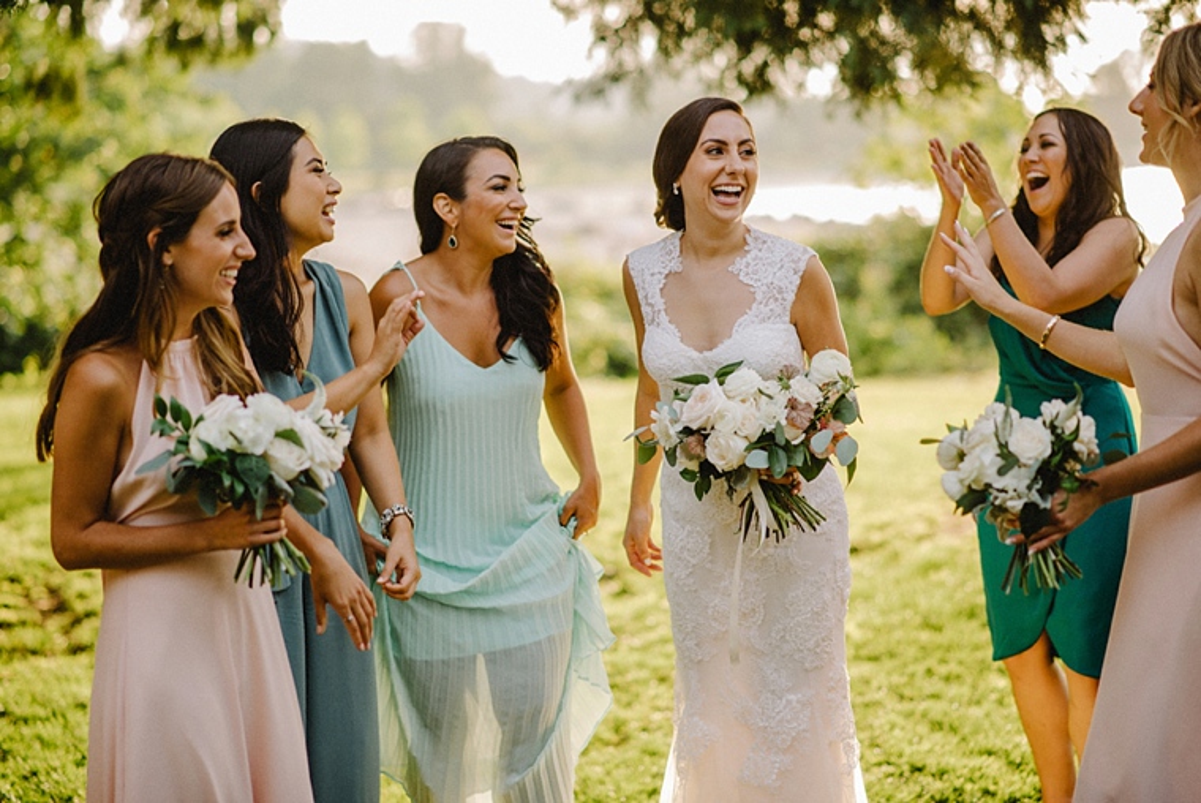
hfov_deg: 23.9
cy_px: 402
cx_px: 600
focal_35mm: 85
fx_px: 2838
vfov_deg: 16.1
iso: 200
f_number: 2.2
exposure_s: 1/400
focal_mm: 85
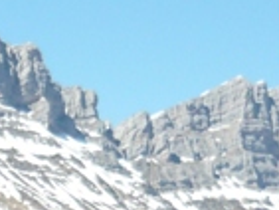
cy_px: 327
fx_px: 2105
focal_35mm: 261
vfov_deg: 5.6
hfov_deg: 7.4
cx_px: -228
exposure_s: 1/160
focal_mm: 6
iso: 100
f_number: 8
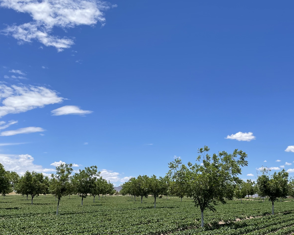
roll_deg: -0.3
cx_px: 171
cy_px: 181
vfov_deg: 34.1
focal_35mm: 43
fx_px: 374
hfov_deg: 42.8
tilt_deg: +3.4
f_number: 1.6
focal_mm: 4.2
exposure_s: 1/4292
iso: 32
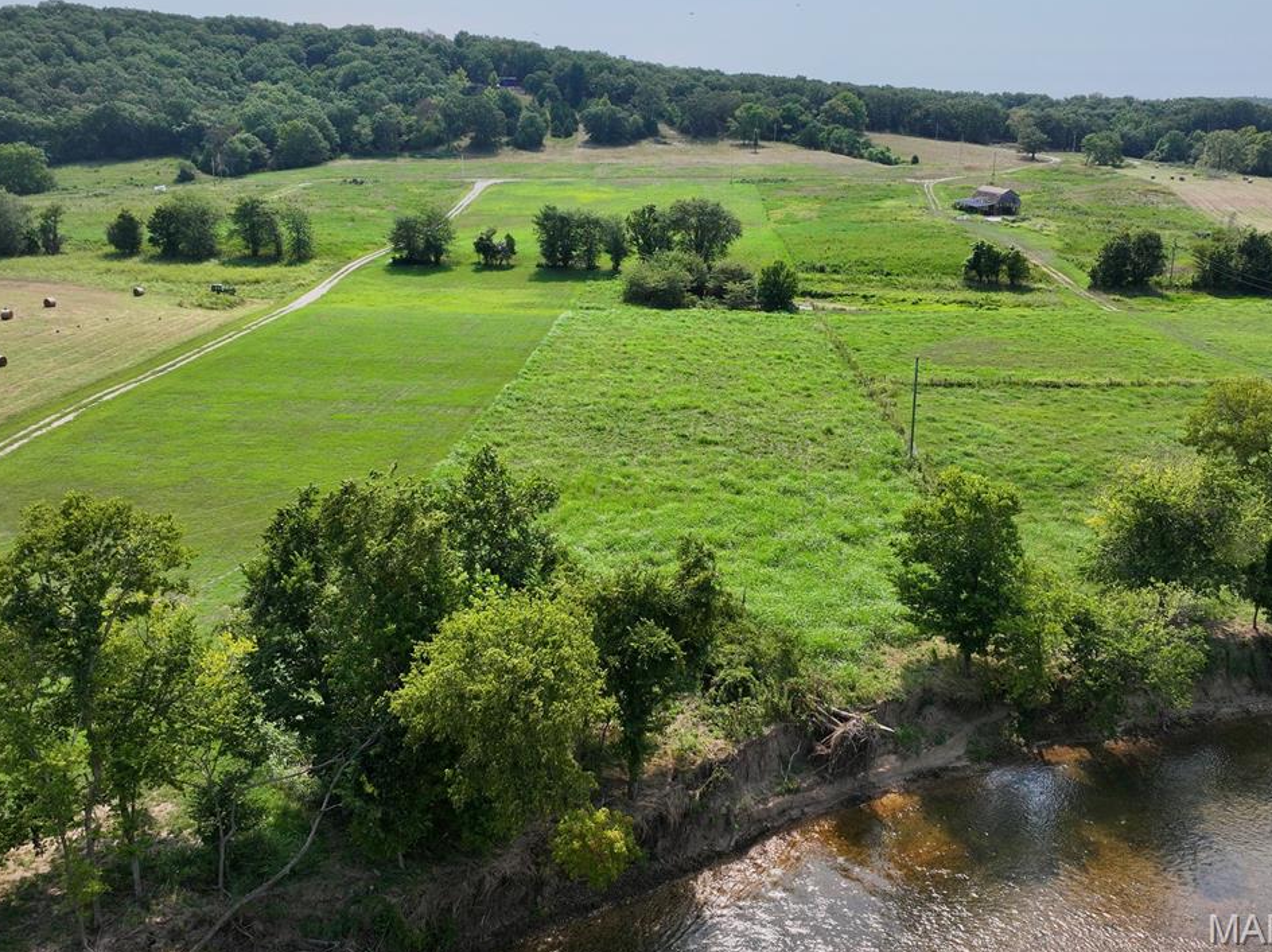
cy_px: 442
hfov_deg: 67.3
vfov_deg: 52.9
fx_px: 955
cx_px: 654
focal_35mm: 26
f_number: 2.8
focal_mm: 12.29
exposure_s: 1/50
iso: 180
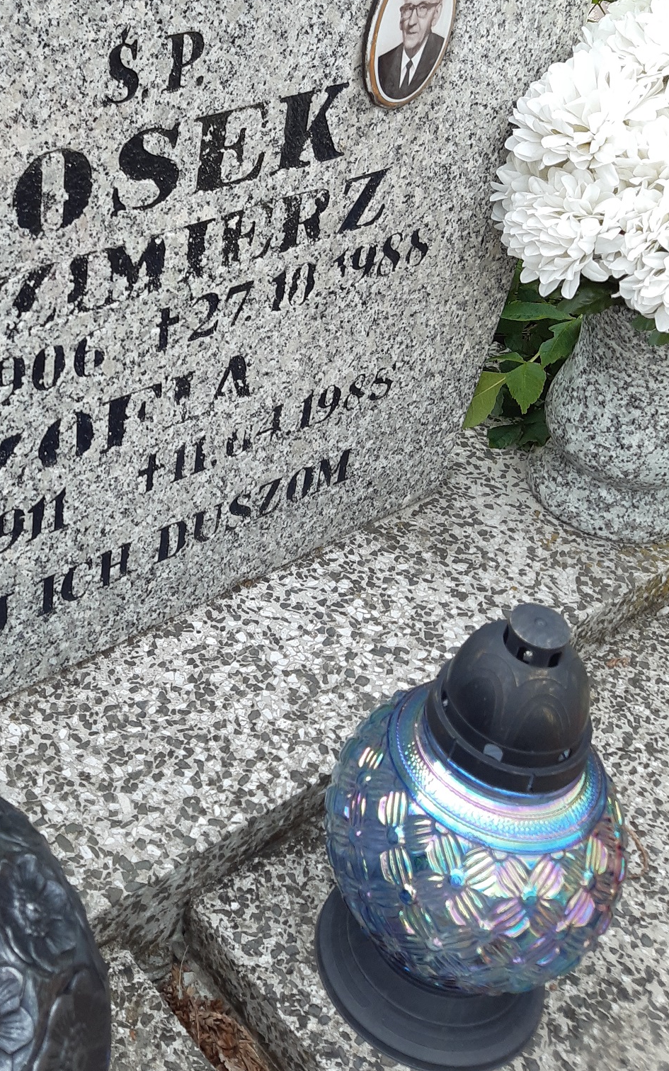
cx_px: 77
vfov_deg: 45.6
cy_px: 273
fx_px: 1225
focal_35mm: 42
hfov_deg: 29.4
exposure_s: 1/164
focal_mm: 3.92
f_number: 1.7
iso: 40
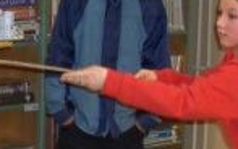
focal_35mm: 136
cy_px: 103
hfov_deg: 14.7
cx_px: -74
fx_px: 882
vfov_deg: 9.6
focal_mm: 6.3
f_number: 3
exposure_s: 1/30
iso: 200
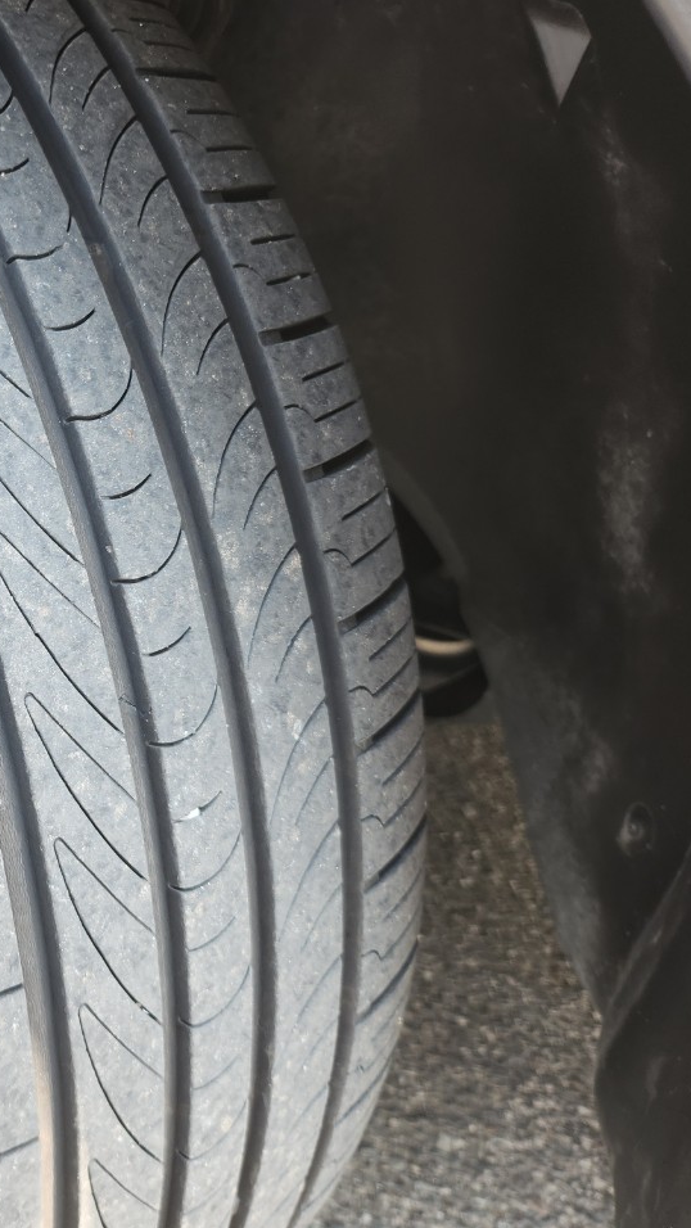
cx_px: -57
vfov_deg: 56.6
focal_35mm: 35
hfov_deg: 30.4
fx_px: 1140
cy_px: 614
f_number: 1.8
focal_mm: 5
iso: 50
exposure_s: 1/180
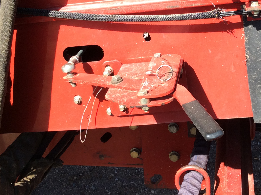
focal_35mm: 63
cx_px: 184
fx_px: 474
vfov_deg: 23.0
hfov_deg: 30.4
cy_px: 55
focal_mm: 3.3
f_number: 2.4
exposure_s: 1/411
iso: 32
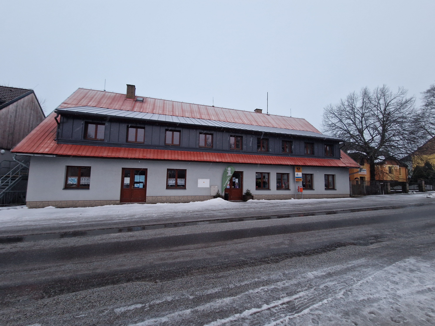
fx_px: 163
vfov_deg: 89.9
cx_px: 218
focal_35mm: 13
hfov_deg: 106.2
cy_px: 163
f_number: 2.2
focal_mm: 2.2
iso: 250
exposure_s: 1/50
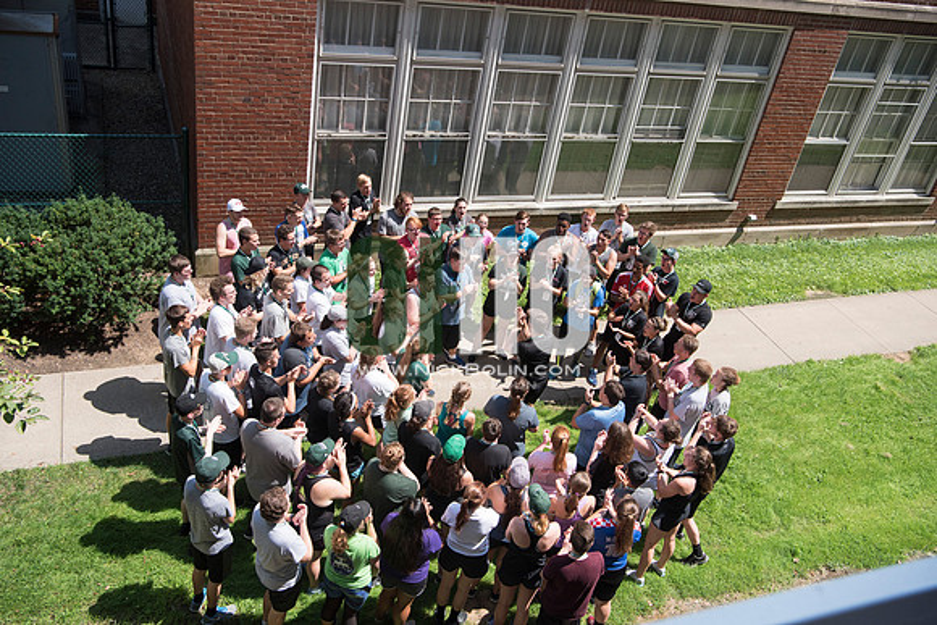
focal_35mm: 34
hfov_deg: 55.8
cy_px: 312
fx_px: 885
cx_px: 468
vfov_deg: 38.9
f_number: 5
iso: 640
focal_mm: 34
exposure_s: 1/2500
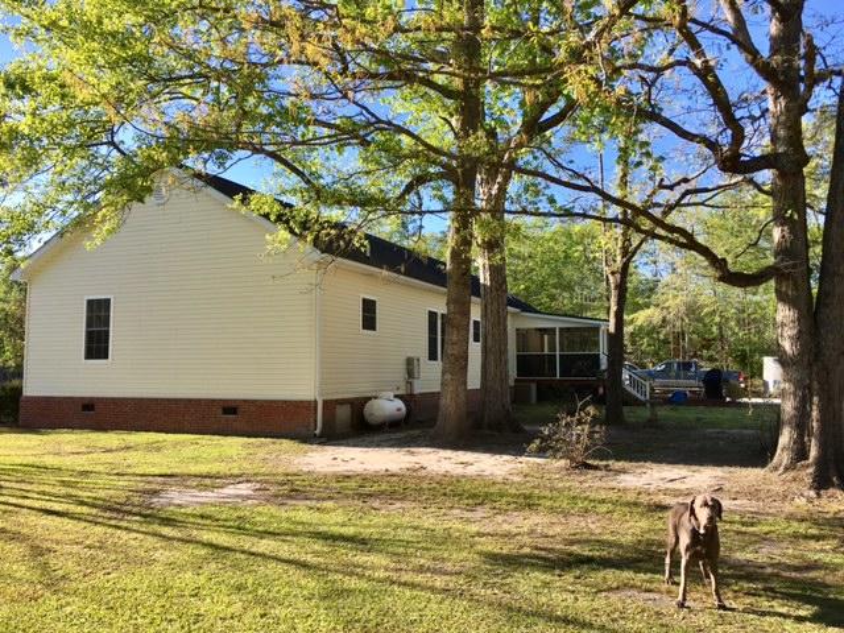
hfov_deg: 61.7
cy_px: 316
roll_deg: +0.4
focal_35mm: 29
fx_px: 707
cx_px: 422
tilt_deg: +4.1
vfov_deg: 48.2
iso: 25
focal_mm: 4.15
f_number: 2.2
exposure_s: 1/601
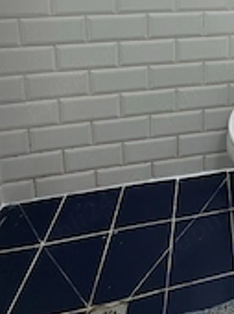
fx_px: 298
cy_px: -39
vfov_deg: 42.3
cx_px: 275
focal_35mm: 33
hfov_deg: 34.9
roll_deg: -2.5
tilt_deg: -5.5
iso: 80
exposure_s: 1/100
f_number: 2.2
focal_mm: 2.22
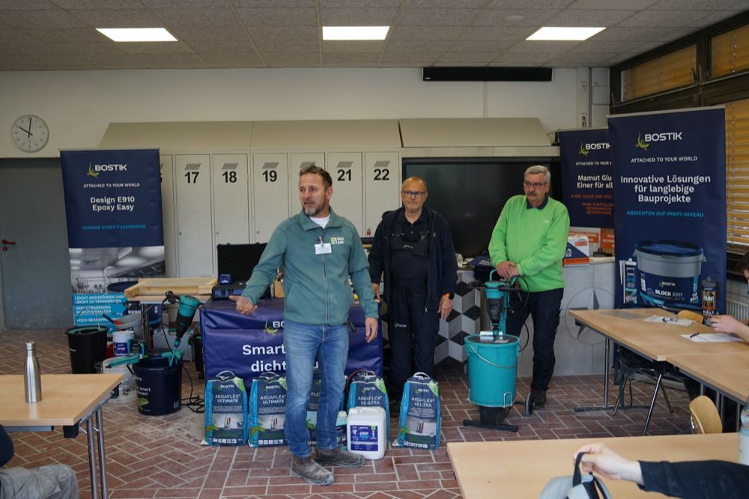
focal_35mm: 35
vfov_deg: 37.8
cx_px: 374
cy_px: 250
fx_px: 728
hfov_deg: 54.5
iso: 400
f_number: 4
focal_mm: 35
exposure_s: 1/160
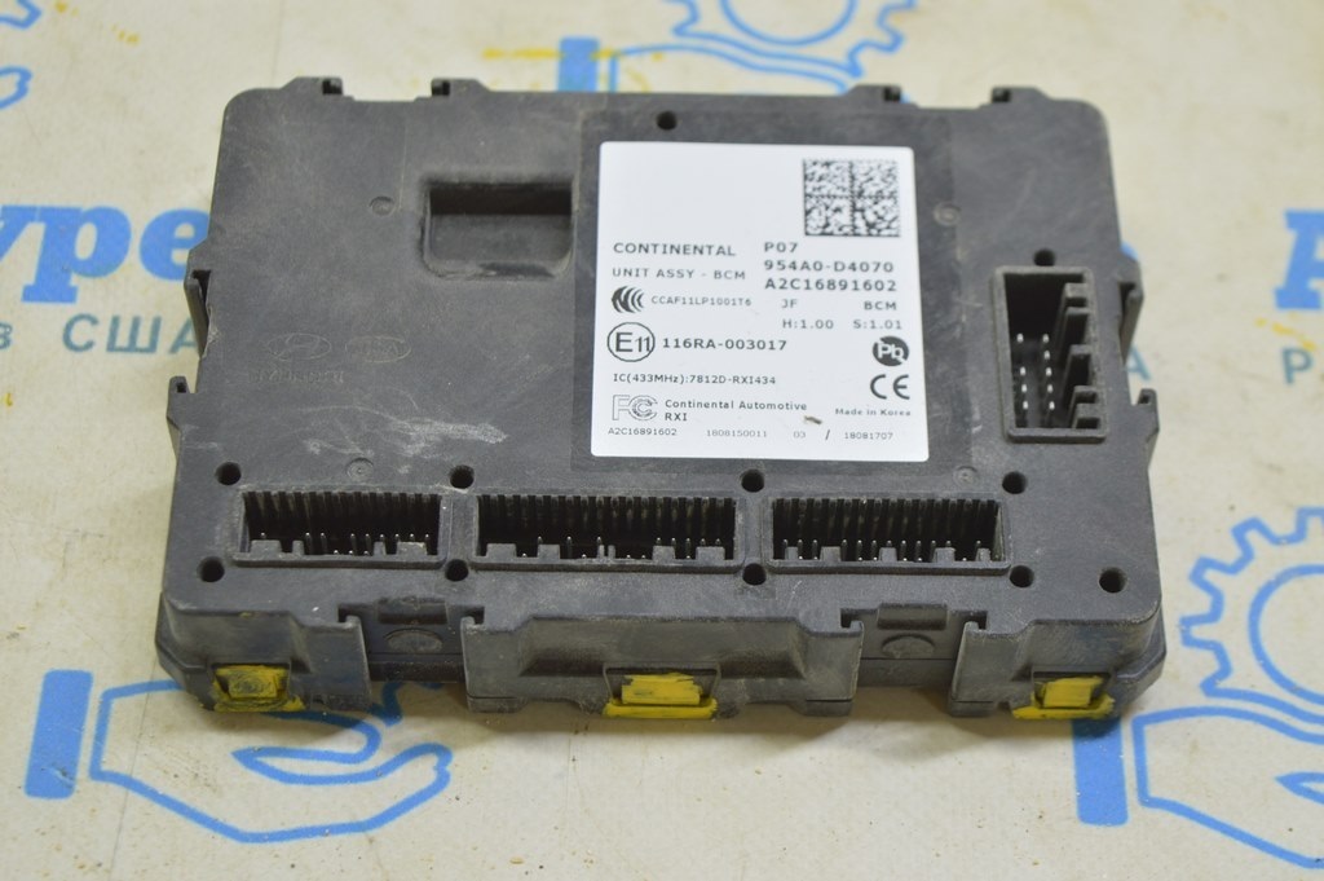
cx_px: 662
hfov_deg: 28.1
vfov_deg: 18.9
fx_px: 2646
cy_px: 440
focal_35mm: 72
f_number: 5.6
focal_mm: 48
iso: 400
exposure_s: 1/20
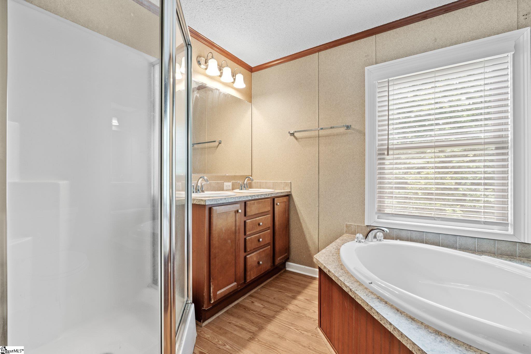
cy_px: 177
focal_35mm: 16
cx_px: 266
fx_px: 236
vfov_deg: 73.7
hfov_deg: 96.7
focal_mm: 16
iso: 250
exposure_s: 1/3
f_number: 9
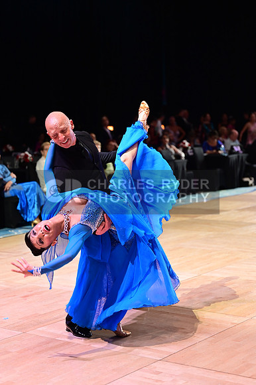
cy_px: 192
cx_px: 128
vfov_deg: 28.9
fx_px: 748
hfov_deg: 19.4
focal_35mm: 70
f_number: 2.8
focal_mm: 70
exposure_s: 1/320
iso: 1600
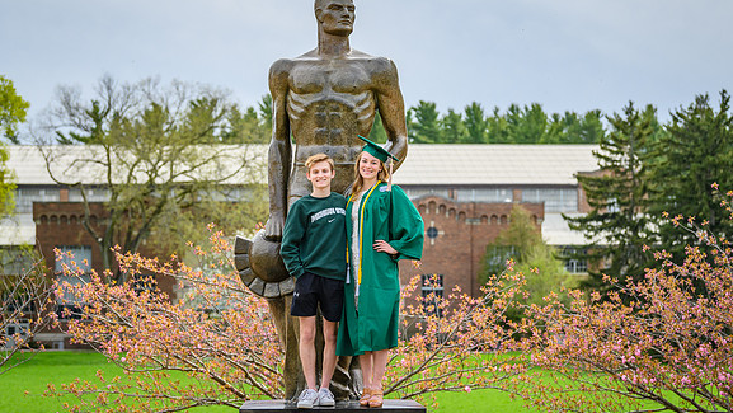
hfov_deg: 21.8
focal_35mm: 98
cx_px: 395
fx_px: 1905
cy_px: 198
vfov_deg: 12.4
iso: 400
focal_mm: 86
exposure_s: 1/2000
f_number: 4
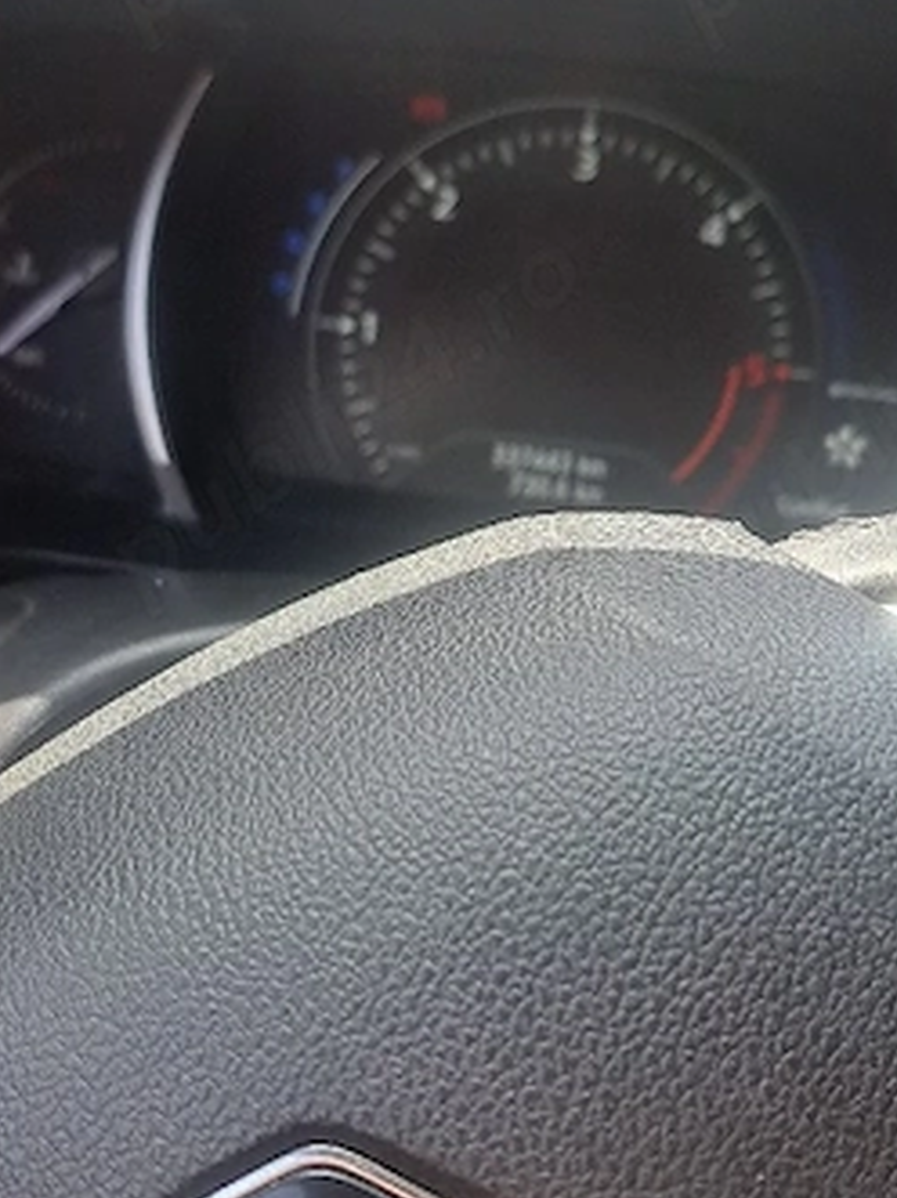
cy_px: 503
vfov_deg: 33.2
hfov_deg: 25.2
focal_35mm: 58
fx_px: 2005
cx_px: 488
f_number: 1.8
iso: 50
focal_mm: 5.23
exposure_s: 1/120
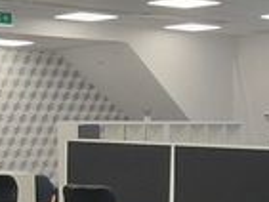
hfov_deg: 19.2
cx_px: 176
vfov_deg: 14.0
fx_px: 793
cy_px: 254
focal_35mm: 102
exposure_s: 1/50
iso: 64
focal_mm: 2.2
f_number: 2.2
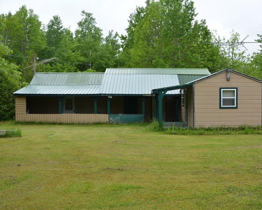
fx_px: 349
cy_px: 106
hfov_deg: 41.1
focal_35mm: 45
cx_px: 149
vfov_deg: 33.4
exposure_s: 1/250
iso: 160
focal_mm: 26
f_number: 8
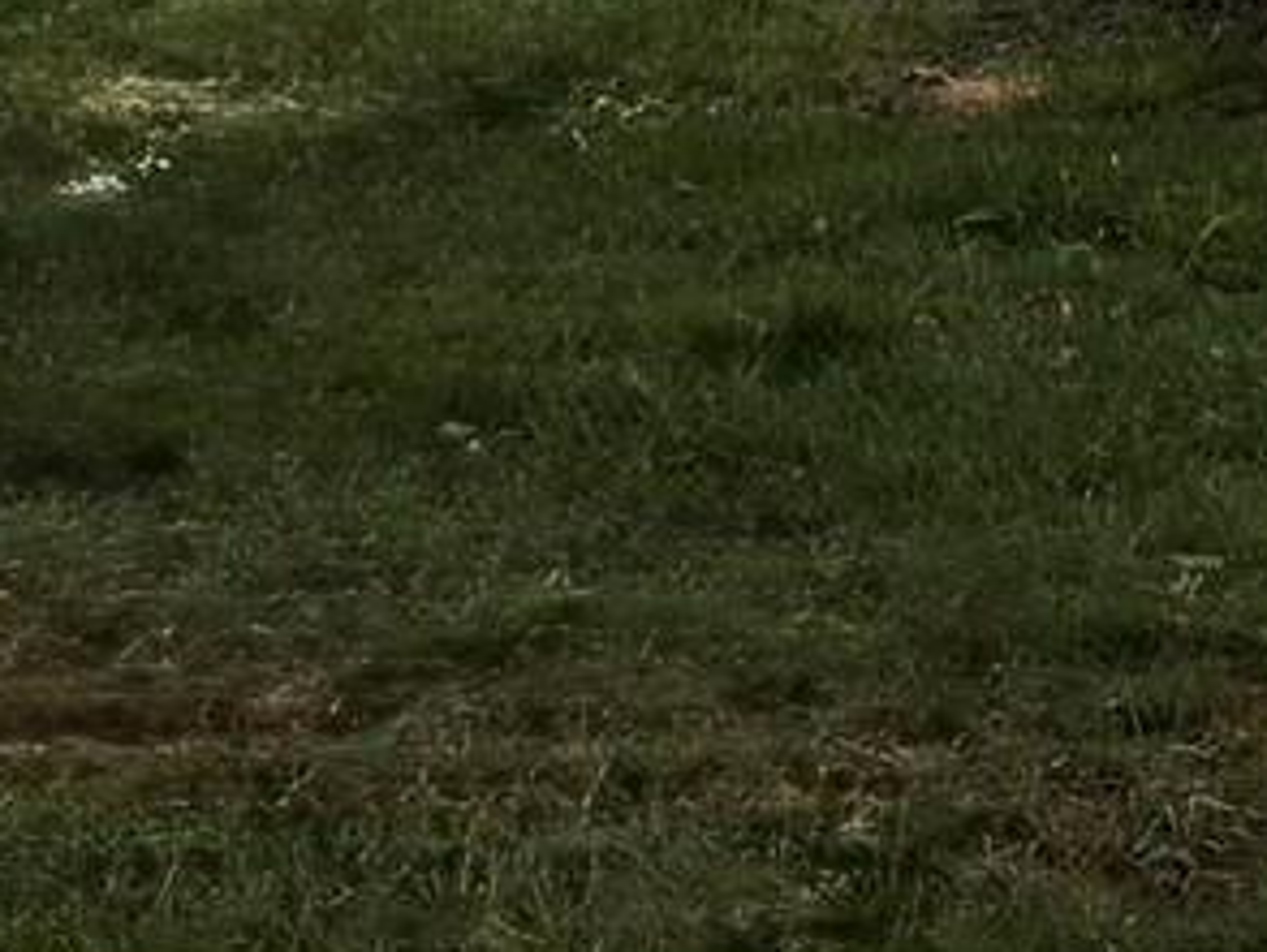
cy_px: -991
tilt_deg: -2.7
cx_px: 2155
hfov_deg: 11.1
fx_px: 6117
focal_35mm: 167
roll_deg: +2.0
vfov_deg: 8.4
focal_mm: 6.76
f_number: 1.78
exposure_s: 1/1337
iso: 100
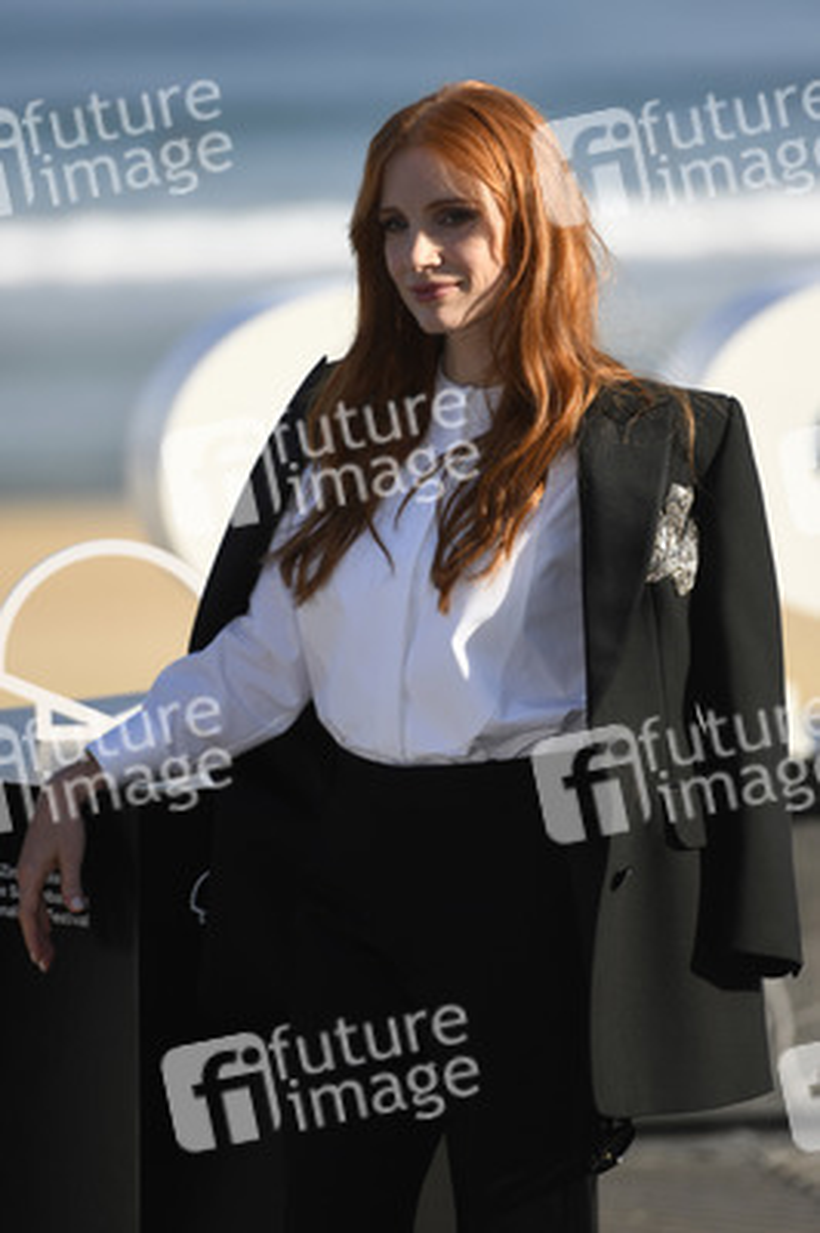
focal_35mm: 200
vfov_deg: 10.3
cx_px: 410
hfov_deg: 6.9
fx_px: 6845
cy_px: 616
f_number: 3.2
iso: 250
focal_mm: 200
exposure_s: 1/3200
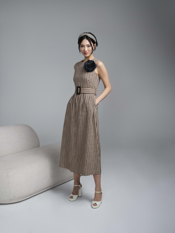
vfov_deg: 42.1
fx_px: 303
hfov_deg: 32.2
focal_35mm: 45
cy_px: 116
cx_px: 88
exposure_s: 1/500
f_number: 6.4
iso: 2000
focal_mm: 56.3
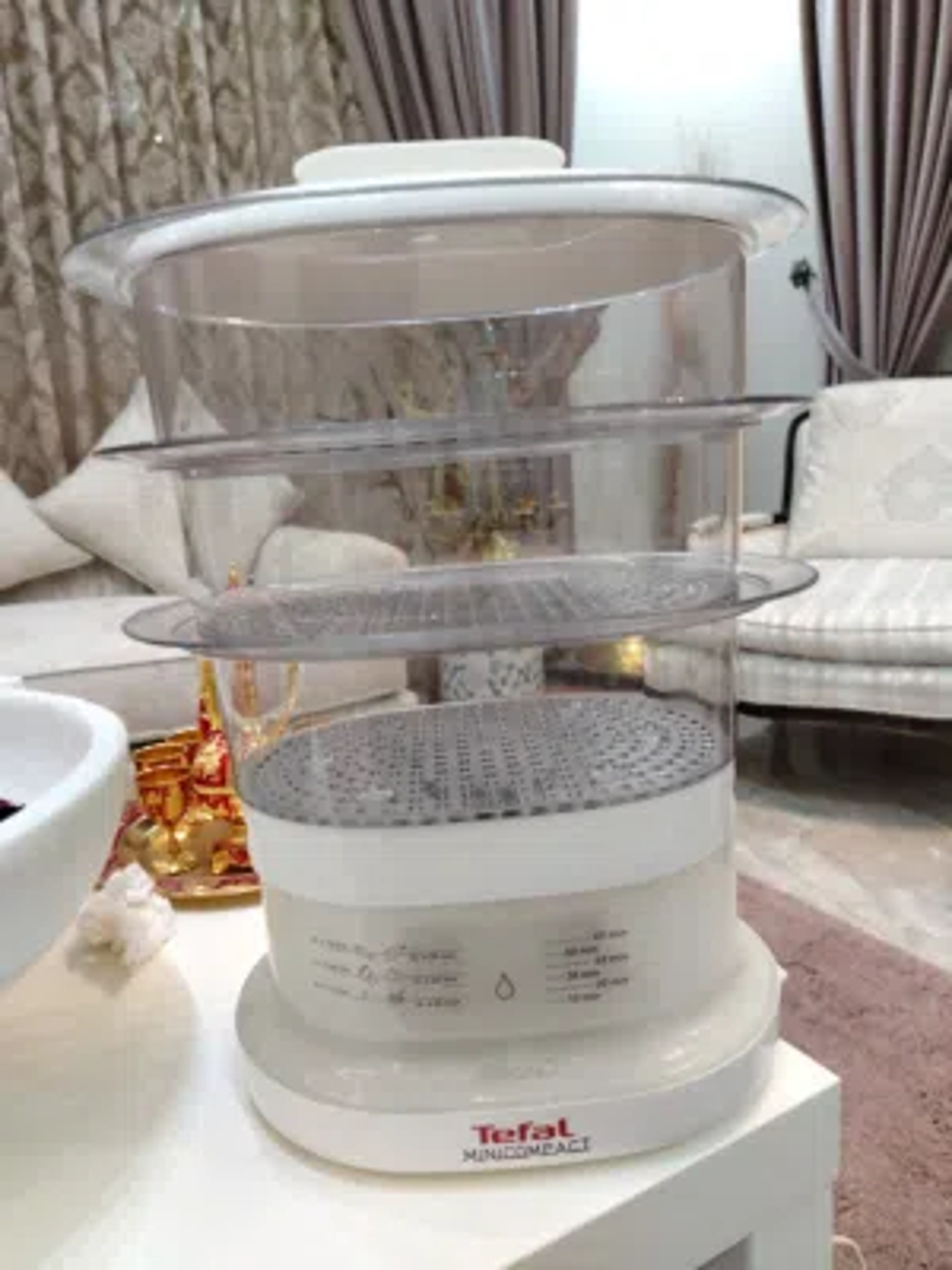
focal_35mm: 24
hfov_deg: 56.8
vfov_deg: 71.6
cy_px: 635
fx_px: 880
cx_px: 476
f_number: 1.75
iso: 1572
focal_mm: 5.25
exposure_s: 1/100
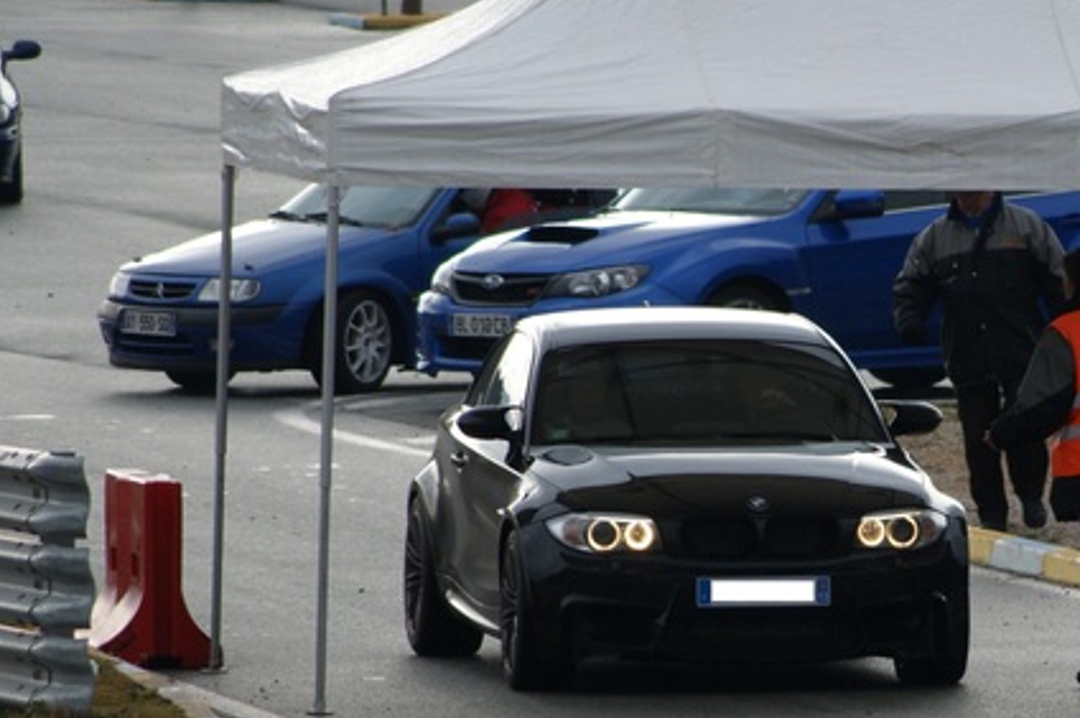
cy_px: 493
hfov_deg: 2.8
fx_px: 21703
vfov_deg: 1.9
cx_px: 904
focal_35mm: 724
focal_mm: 200
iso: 160
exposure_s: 1/500
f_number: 5.6
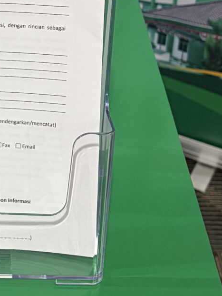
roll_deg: -0.7
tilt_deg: -32.2
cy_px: 1
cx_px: -45
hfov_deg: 13.5
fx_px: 914
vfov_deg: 17.9
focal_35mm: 107
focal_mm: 5.96
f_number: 1.6
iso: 160
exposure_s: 1/50
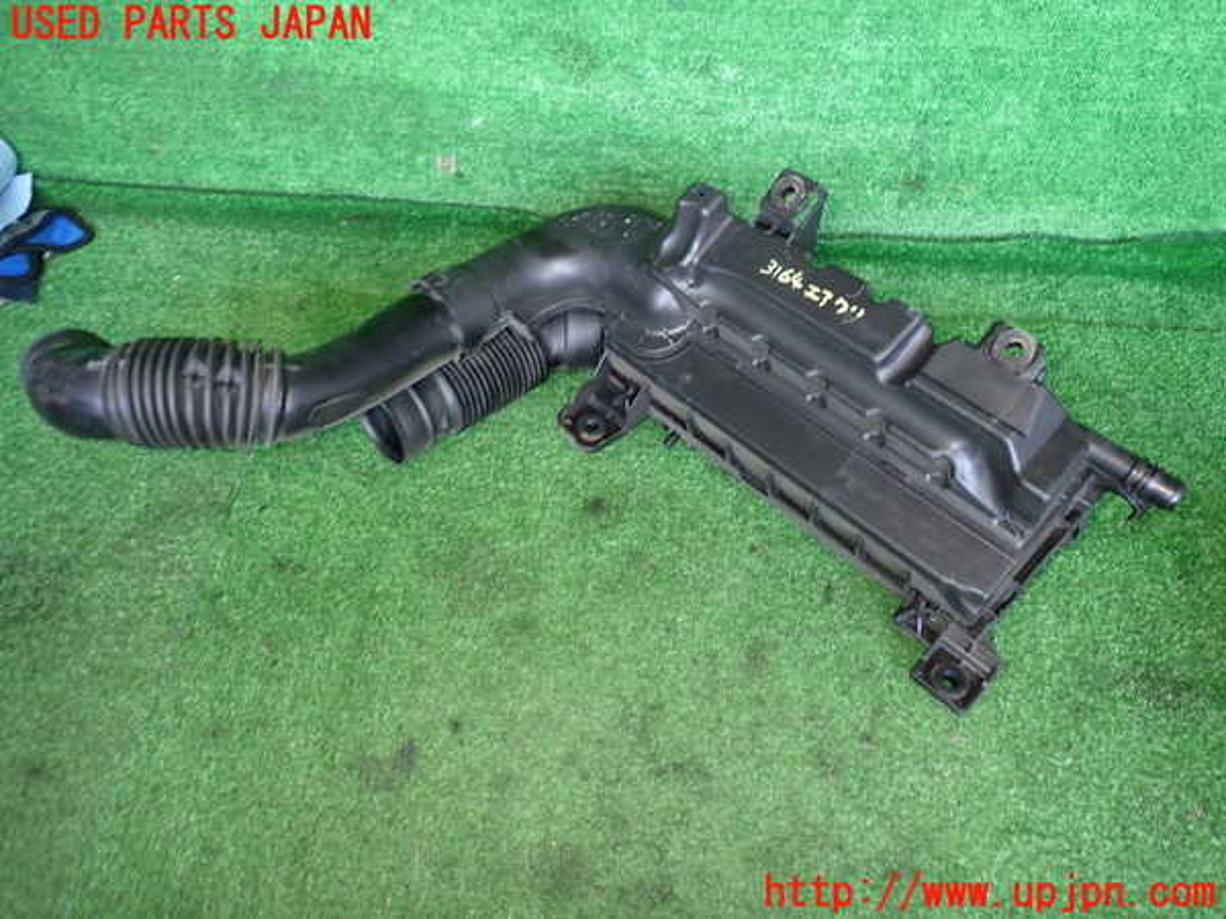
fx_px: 885
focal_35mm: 25
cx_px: 613
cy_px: 460
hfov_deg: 69.4
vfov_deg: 54.9
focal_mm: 4.5
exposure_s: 1/60
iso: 200
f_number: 2
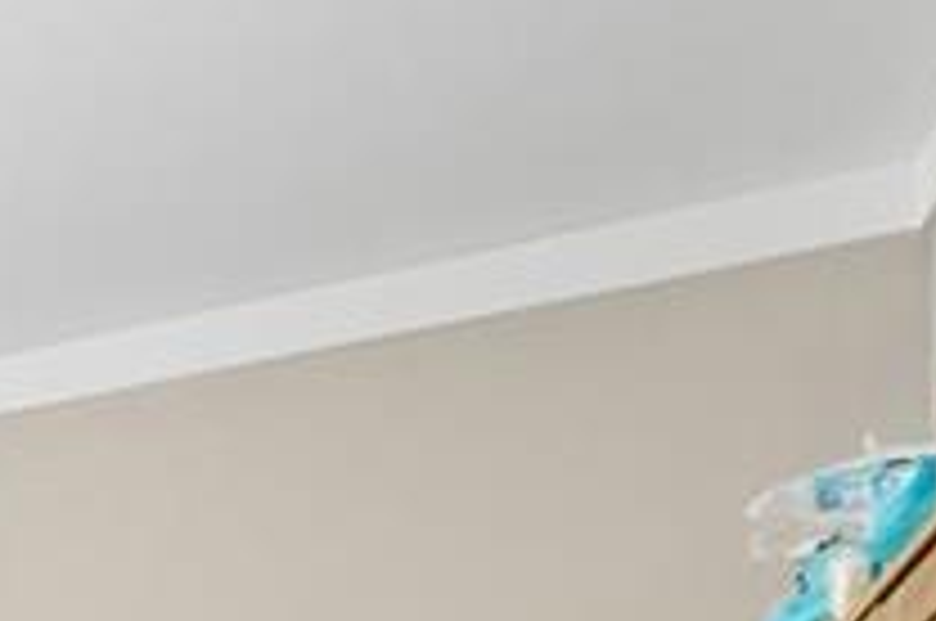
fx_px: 1791
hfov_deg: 18.9
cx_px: -914
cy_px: 1267
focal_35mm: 69
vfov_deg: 15.4
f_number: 8
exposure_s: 1/10
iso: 320
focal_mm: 14
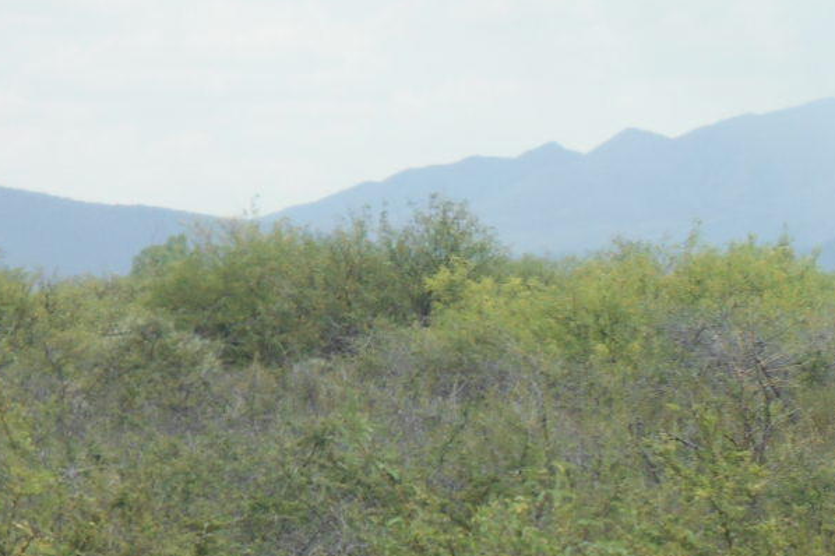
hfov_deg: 5.7
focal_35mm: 362
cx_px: 990
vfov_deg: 3.8
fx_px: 8391
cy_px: 789
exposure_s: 1/160
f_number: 6.5
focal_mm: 23
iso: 80
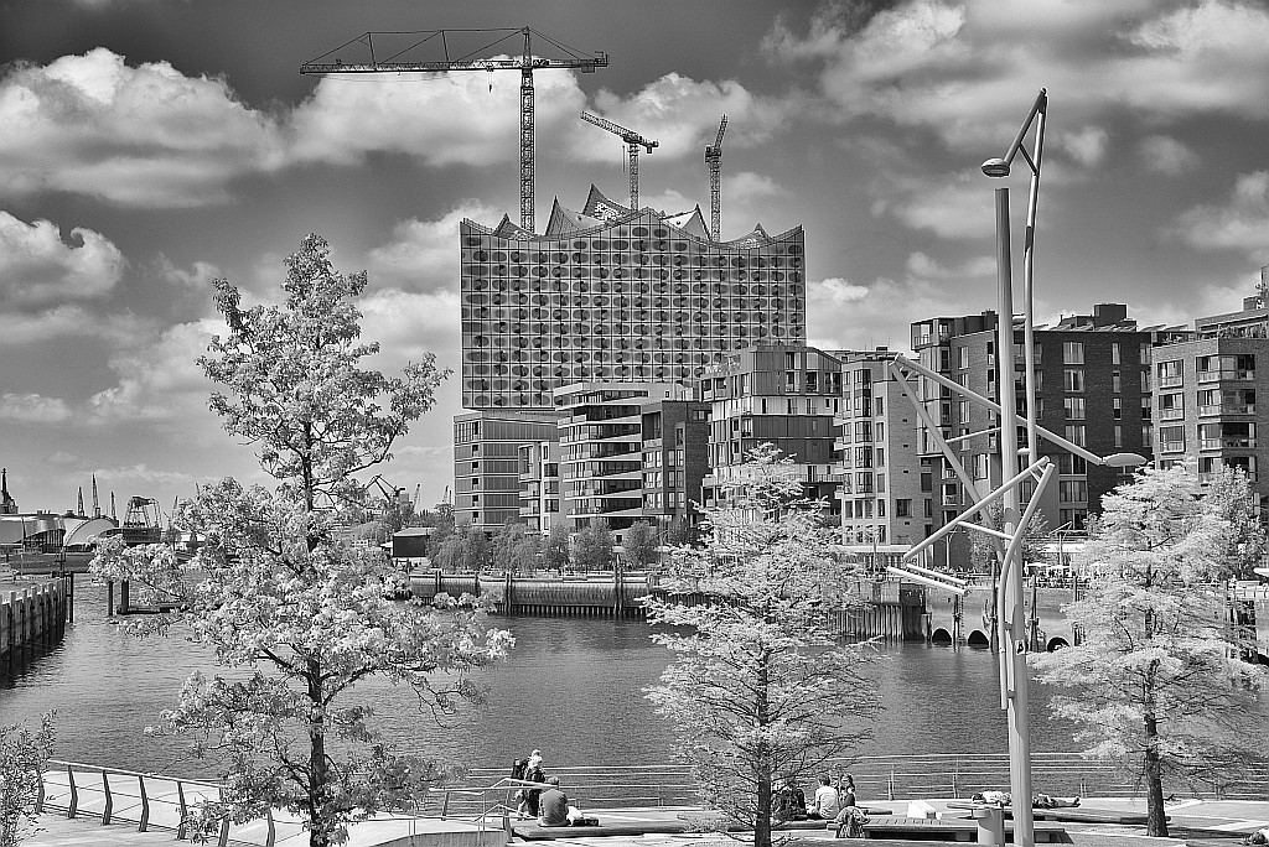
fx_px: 2469
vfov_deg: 19.5
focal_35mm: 70
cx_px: 634
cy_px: 424
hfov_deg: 28.8
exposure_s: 1/400
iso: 100
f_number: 8
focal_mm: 70
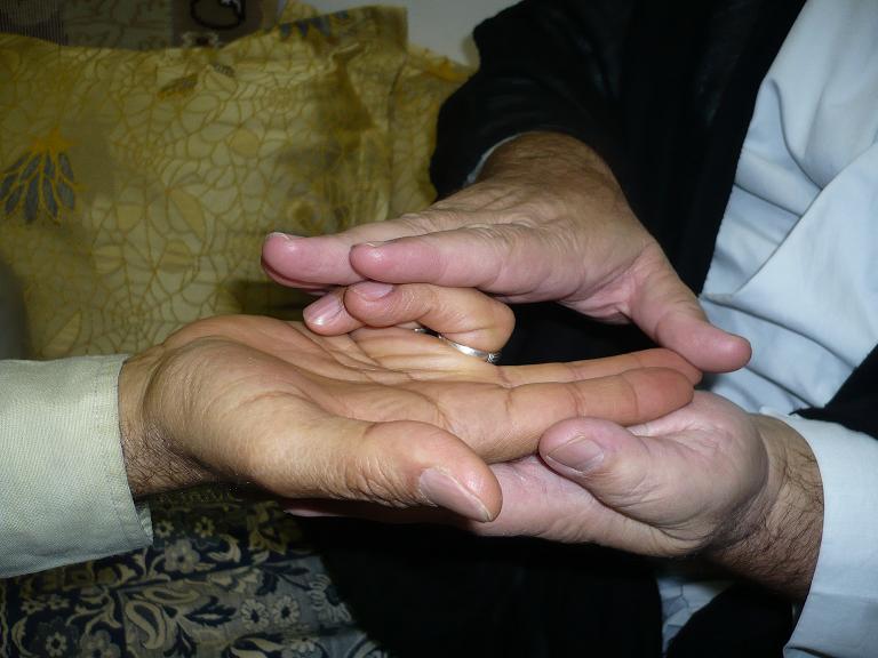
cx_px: 439
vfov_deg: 40.7
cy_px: 329
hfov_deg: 52.6
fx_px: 888
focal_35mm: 35
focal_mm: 5.8
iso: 100
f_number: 2.8
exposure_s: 1/30
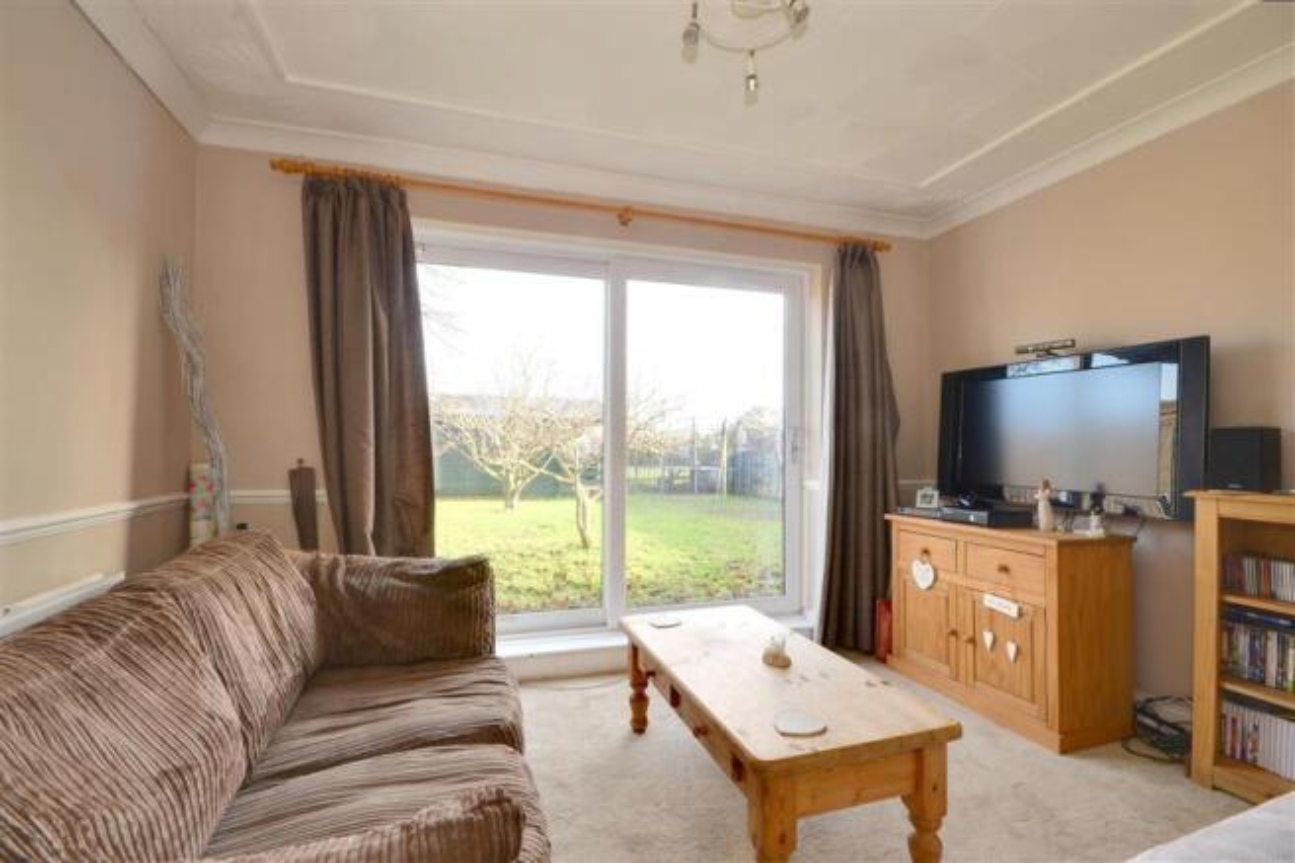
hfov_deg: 100.4
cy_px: 432
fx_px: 539
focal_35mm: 15
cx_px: 648
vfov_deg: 77.3
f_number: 11
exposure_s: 1/10
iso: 200
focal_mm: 10
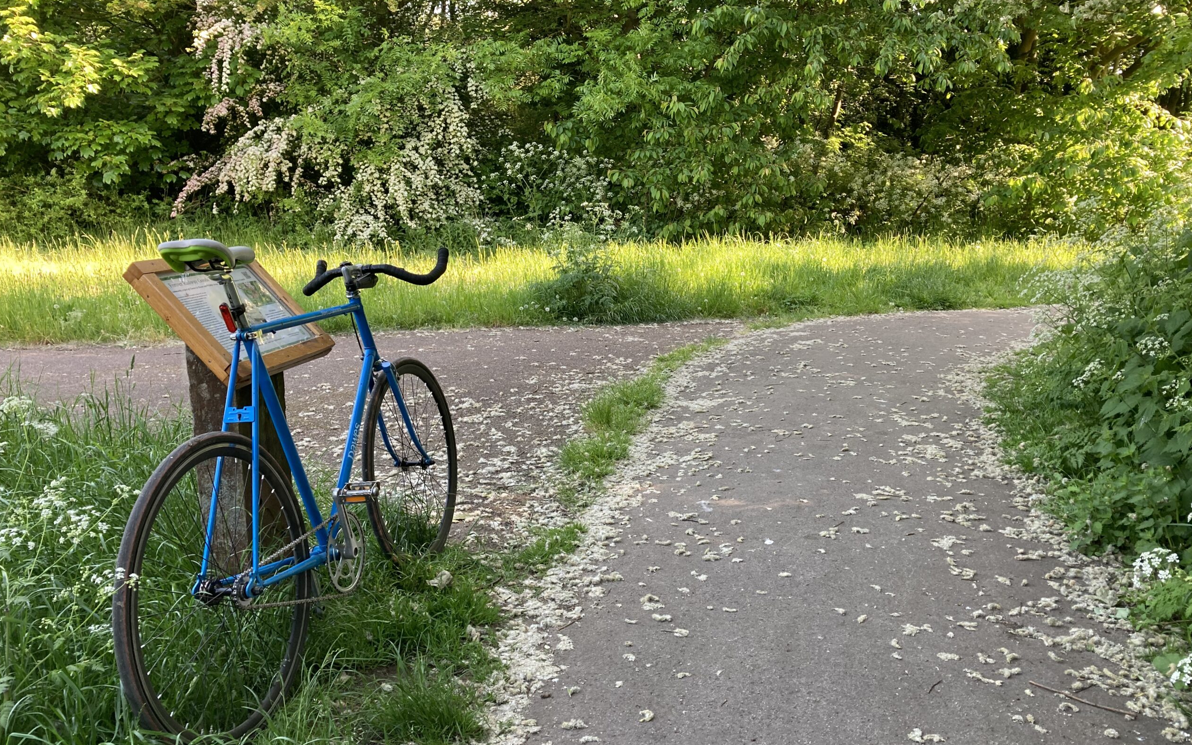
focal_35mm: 30
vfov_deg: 41.8
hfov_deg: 62.9
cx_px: 596
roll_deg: -0.6
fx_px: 975
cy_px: 403
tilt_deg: -12.7
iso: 64
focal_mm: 3.99
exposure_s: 1/121
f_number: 1.8
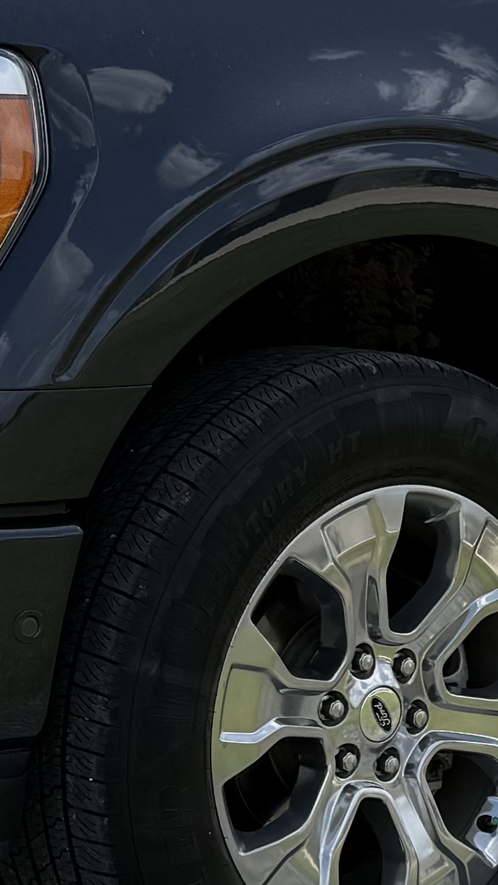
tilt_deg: -6.3
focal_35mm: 115
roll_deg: -1.8
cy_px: 527
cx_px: 632
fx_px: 2699
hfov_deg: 10.3
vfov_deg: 18.6
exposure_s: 1/4975
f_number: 1.78
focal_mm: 6.76
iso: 80
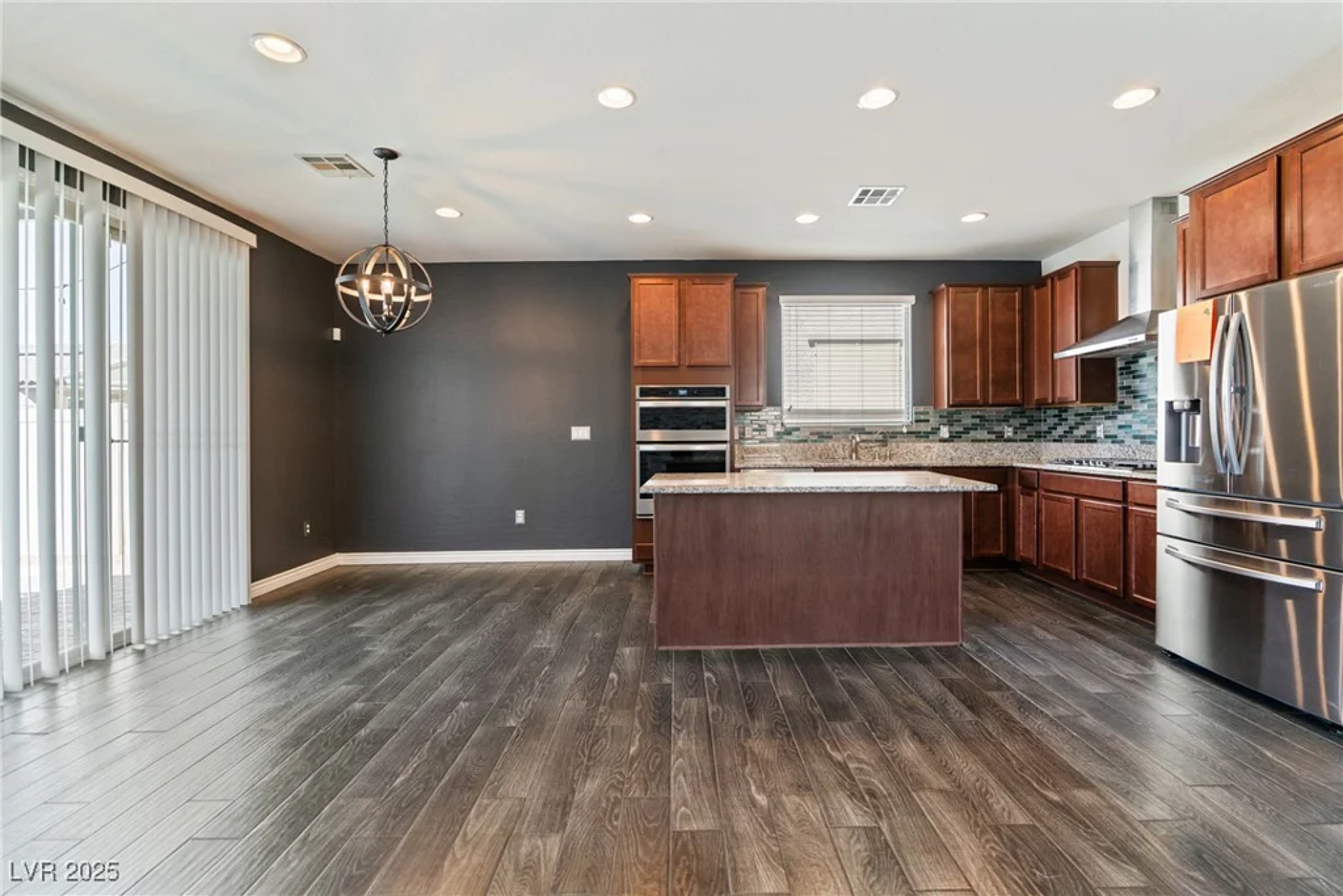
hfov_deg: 96.7
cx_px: 672
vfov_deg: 73.8
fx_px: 597
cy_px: 448
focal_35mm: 16
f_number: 2.8
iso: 400
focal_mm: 16
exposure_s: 1/1000
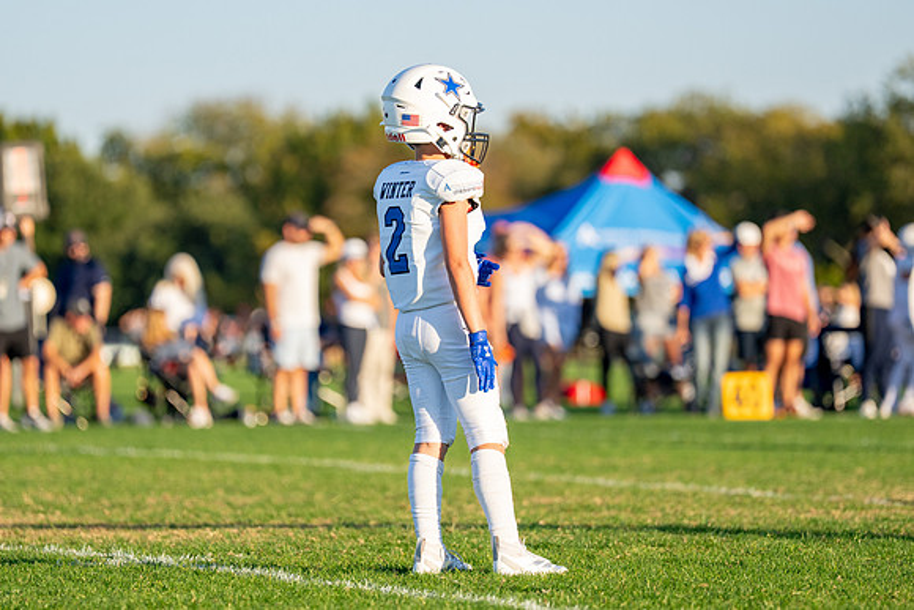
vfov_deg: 5.5
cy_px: 285
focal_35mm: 248
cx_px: 425
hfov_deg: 8.3
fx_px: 6306
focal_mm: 182
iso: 320
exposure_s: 1/3200
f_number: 2.8
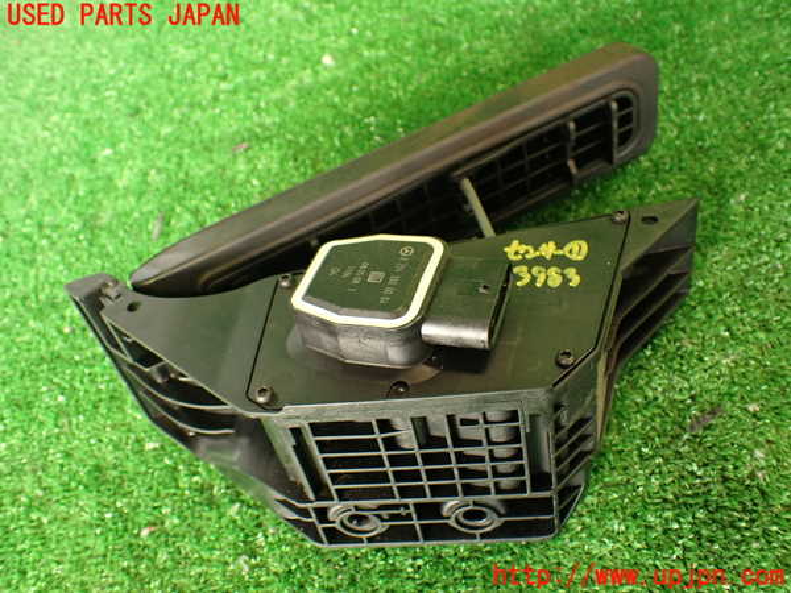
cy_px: 296
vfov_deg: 44.2
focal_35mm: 32
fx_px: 731
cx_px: 396
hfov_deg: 56.8
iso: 250
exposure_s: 1/30
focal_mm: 5.79
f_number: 2.4
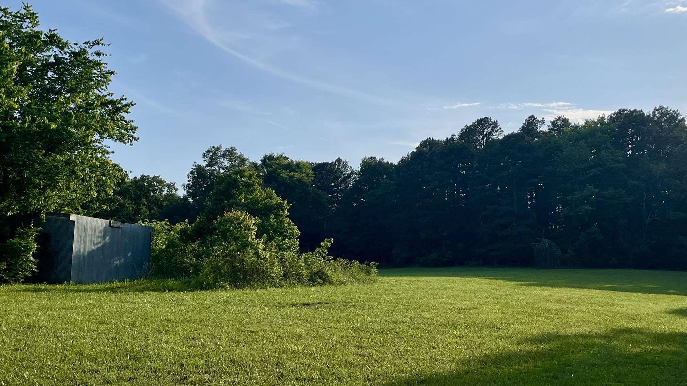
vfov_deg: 27.6
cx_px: 397
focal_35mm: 43
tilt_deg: +8.2
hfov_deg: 47.2
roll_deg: +0.6
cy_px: 153
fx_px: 783
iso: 50
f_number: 1.6
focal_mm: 5.1
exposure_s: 1/6897
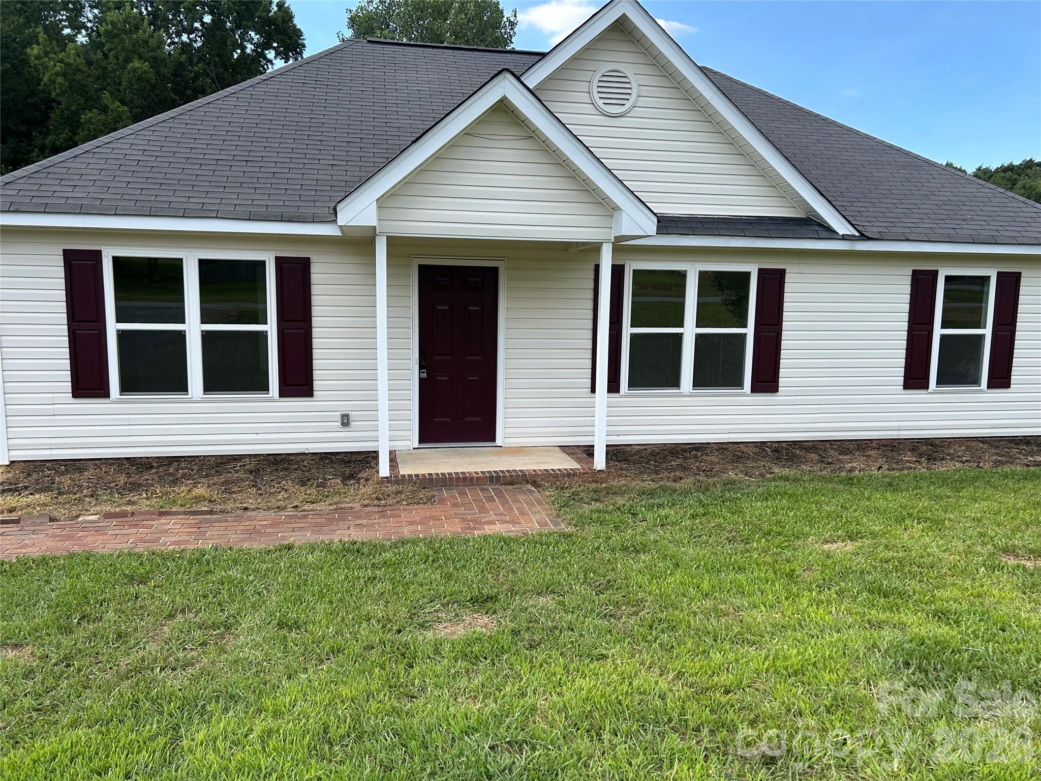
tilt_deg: -7.3
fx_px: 782
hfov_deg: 67.3
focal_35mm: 26
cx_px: 520
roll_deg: -1.2
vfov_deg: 53.1
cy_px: 390
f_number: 1.5
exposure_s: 1/909
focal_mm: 5.7
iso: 50
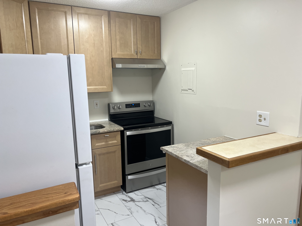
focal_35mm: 26
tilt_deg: -9.6
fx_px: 227
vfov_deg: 53.1
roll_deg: +1.9
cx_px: 151
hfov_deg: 67.3
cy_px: 113
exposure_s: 1/120
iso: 100
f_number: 1.5
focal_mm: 5.7
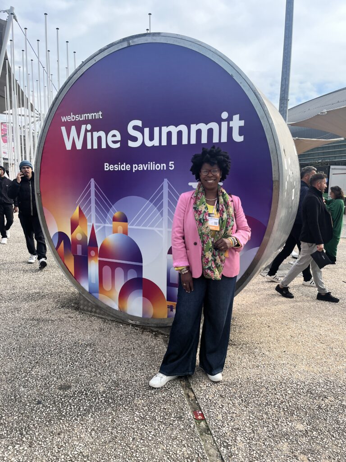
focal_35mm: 26
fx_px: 347
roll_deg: -0.2
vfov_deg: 67.3
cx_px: 173
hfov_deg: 53.1
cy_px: 231
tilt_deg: -9.1
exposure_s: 1/1497
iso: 50
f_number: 1.6
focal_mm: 5.1
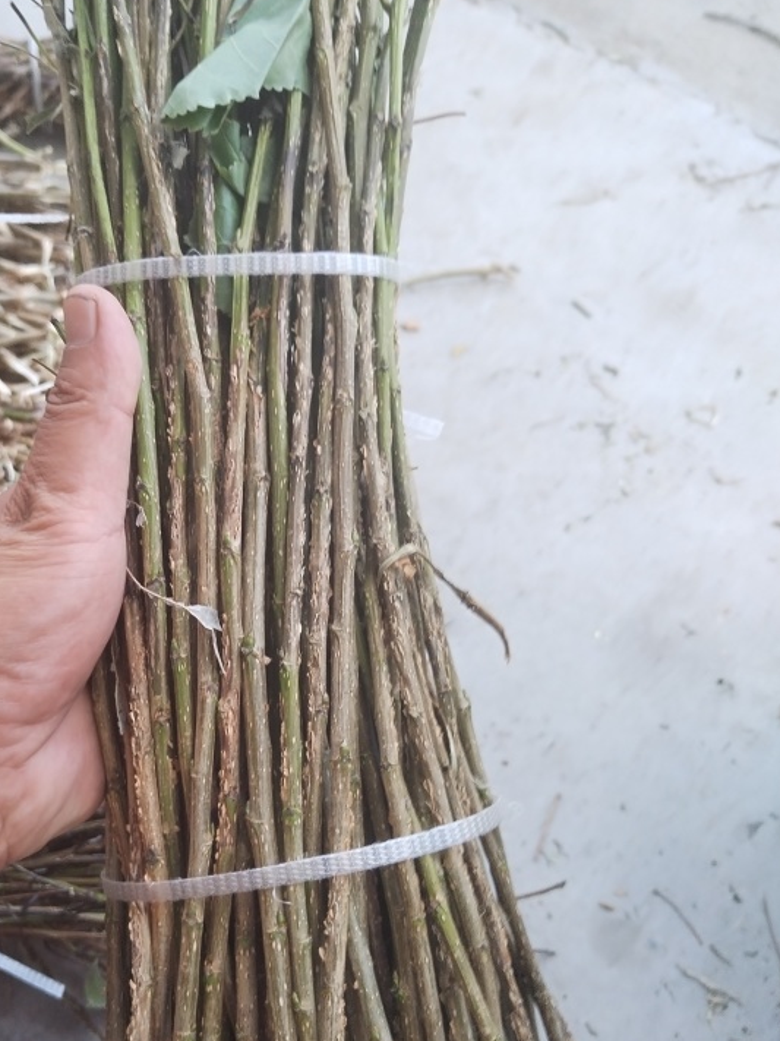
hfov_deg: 36.0
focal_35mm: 39
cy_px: 595
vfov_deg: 47.7
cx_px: 202
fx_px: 1172
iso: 256
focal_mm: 4.75
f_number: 1.8
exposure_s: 1/50
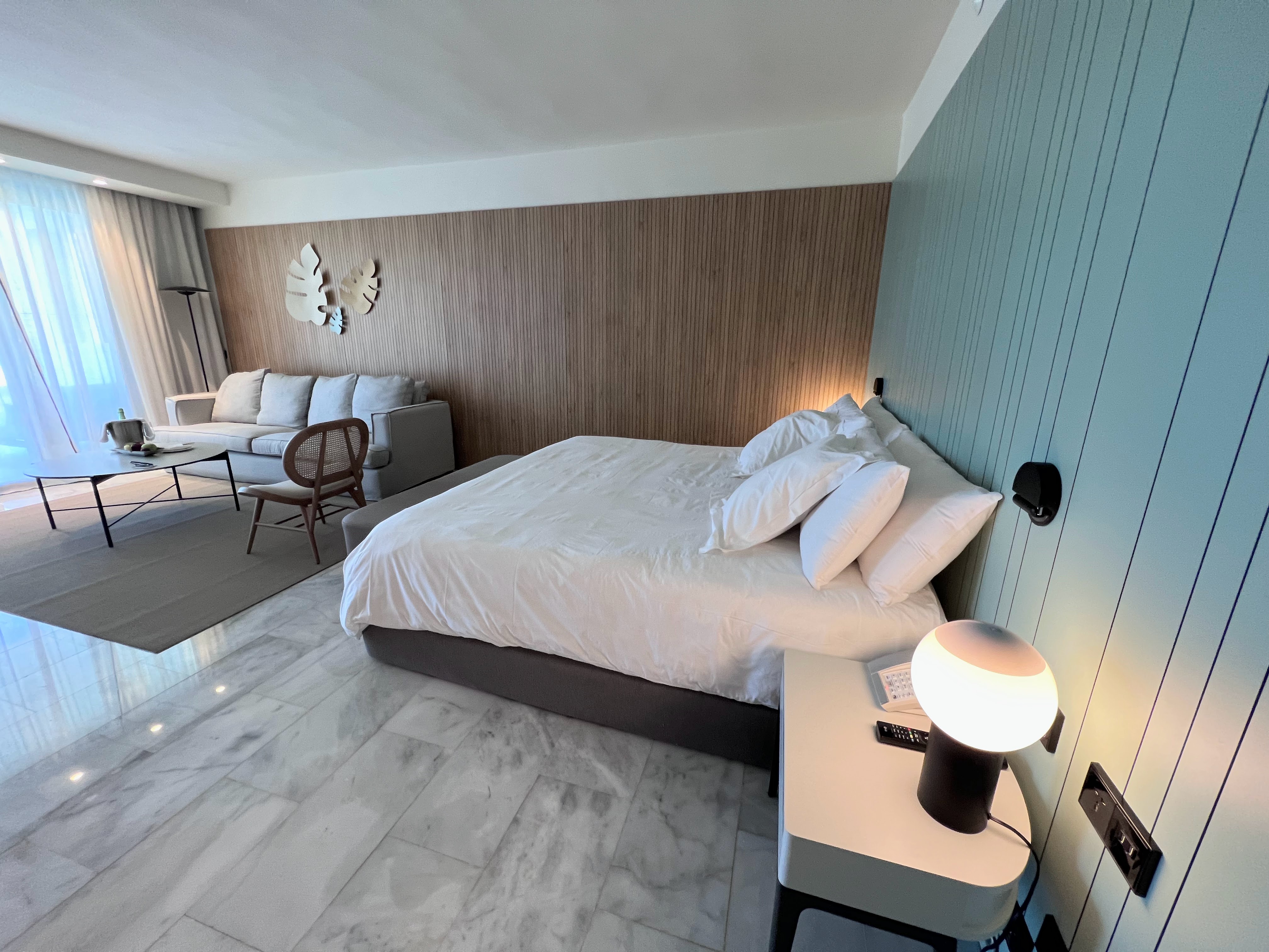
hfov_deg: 106.2
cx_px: 634
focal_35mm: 13
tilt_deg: -15.1
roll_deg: +0.2
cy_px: 476
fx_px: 477
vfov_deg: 89.9
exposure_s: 1/60
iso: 200
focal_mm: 1.57
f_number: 1.8
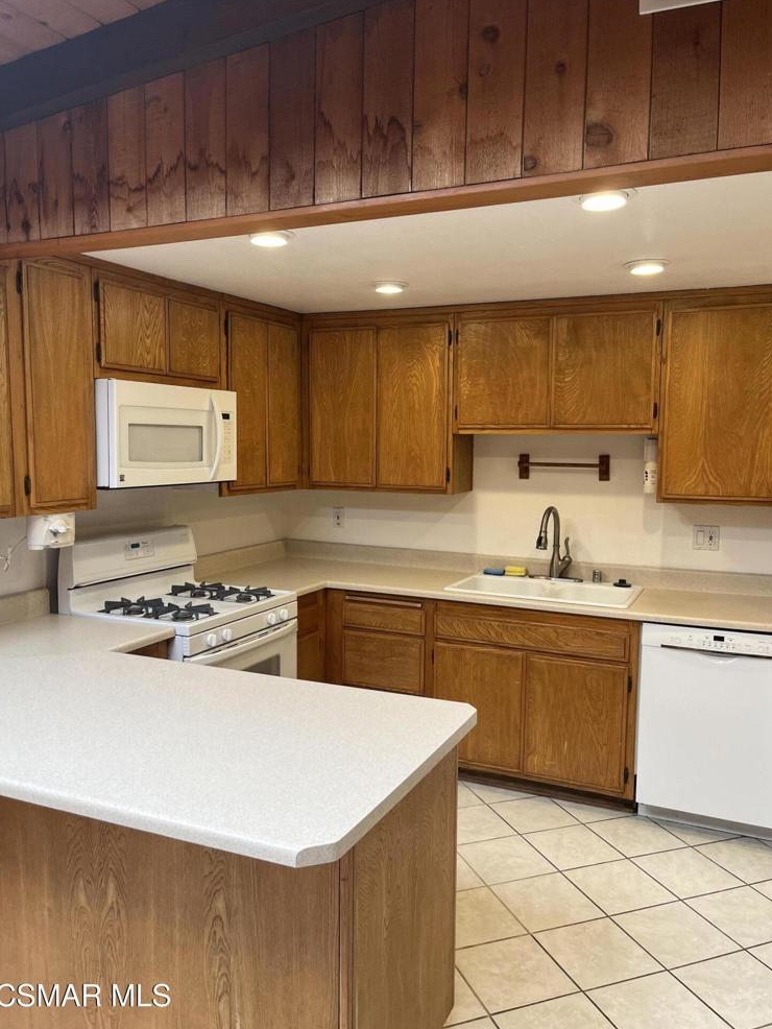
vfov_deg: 65.3
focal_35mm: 27
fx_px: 803
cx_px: 392
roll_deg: -0.1
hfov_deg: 51.4
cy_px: 510
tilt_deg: -5.4
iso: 80
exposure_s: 1/120
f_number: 1.6
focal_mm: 5.1
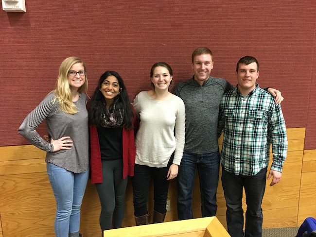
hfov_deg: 61.6
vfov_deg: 48.3
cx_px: 158
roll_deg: +0.8
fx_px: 265
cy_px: 118
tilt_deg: -11.4
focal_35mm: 29
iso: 200
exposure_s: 1/24
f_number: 2.2
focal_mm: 4.15
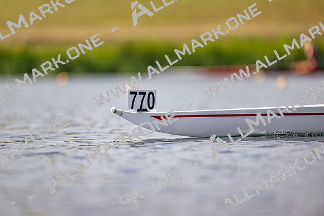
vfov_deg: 2.3
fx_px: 5404
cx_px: 162
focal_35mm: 600
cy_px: 108
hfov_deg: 3.4
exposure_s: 1/2500
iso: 125
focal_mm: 600
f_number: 4
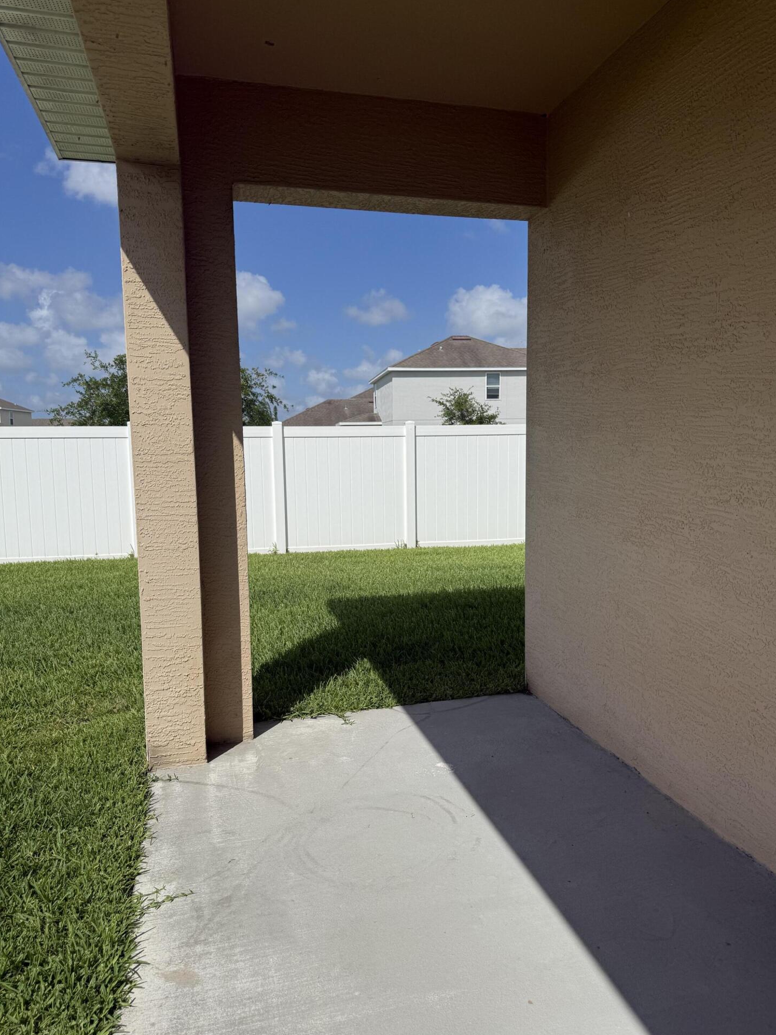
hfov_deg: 54.9
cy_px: 536
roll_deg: -0.2
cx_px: 401
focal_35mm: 25
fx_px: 747
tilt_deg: -6.2
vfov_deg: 69.4
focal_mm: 6.76
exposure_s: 1/10309
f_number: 1.78
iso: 80
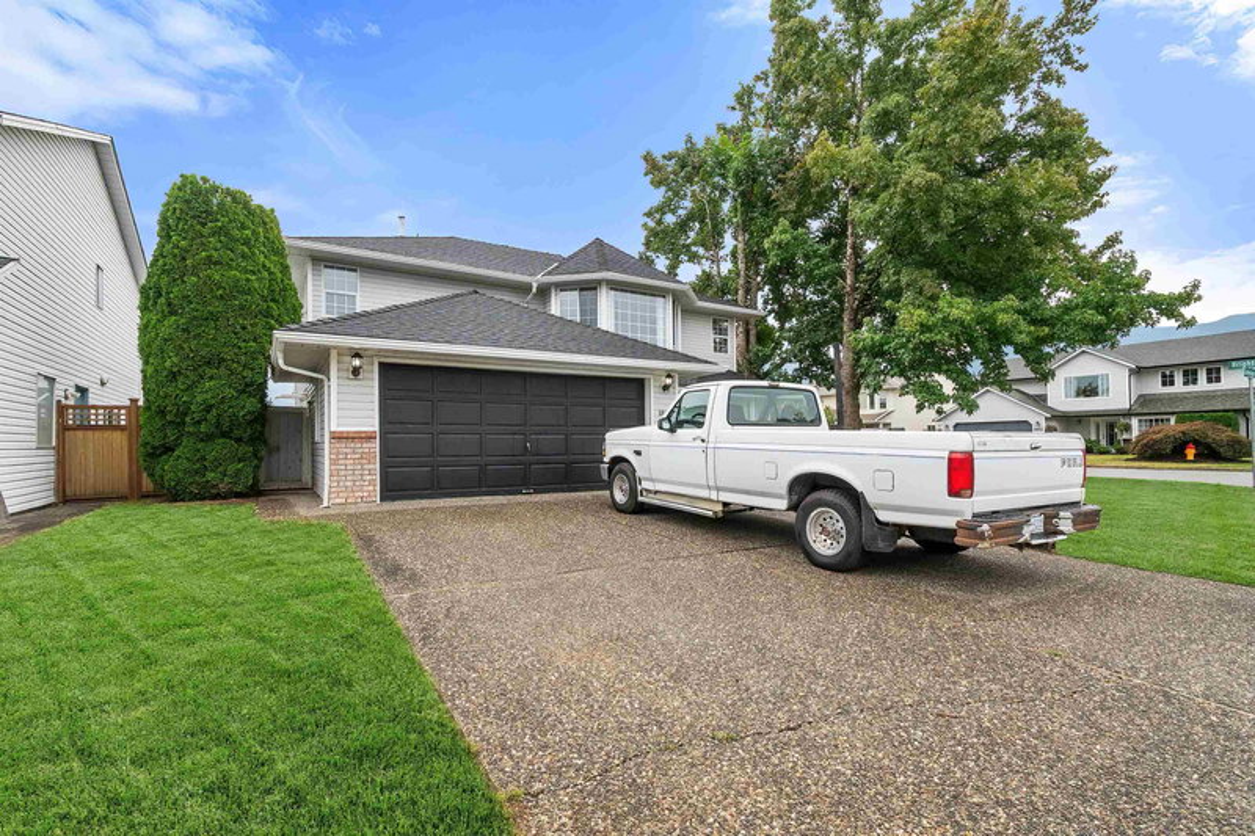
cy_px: 418
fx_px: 523
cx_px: 628
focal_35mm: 15
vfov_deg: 77.3
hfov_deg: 100.4
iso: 320
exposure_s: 1/250
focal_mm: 10
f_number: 11
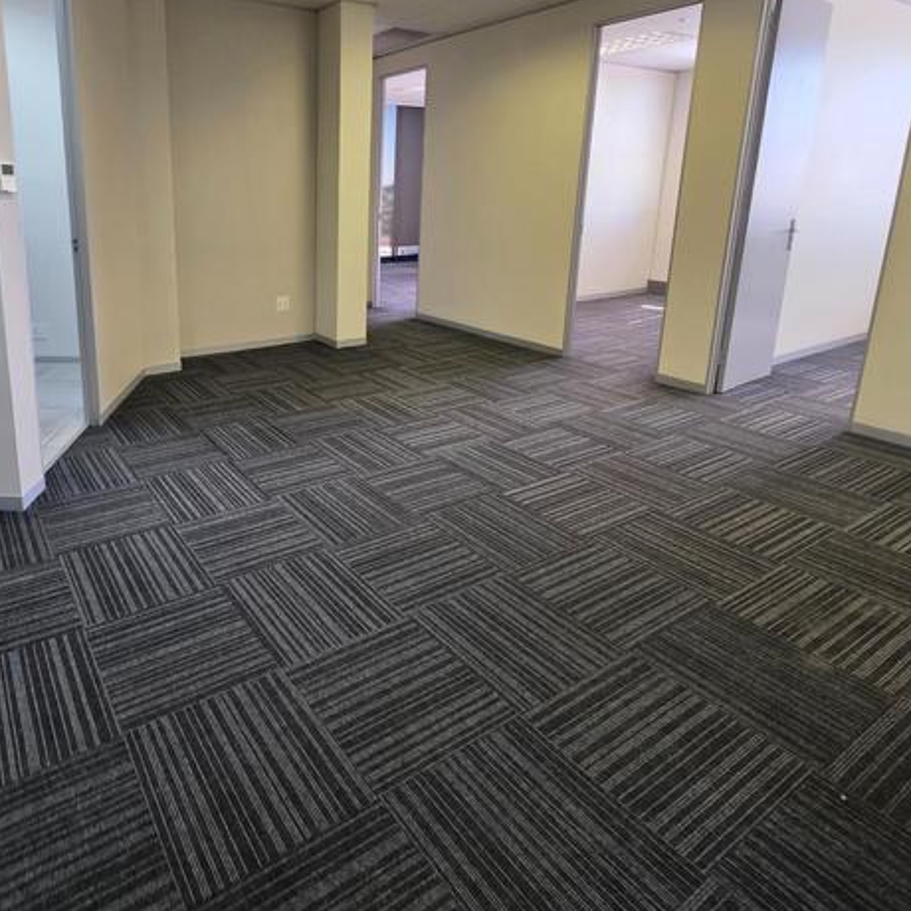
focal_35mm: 20
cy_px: 325
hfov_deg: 72.3
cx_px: 293
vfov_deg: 73.2
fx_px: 595
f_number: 1.9
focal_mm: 2.2
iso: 160
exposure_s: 1/100
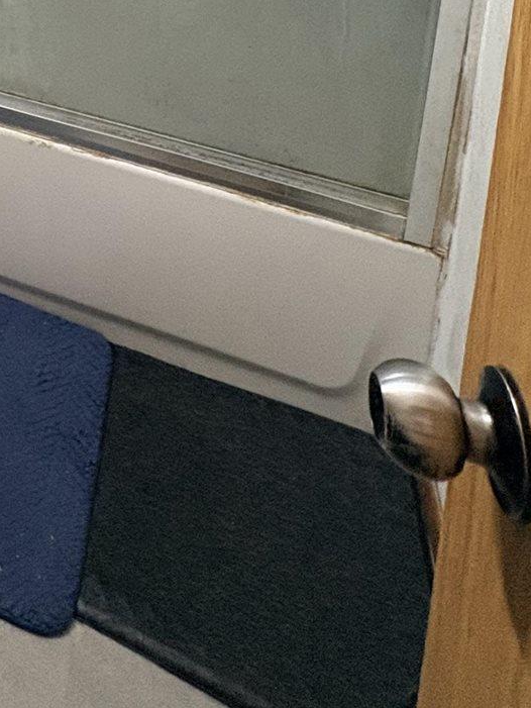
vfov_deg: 27.7
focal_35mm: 46
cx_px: -179
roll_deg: -1.5
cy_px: -358
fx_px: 941
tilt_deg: -7.6
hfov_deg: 26.3
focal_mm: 2.22
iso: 320
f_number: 2.2
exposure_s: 1/60
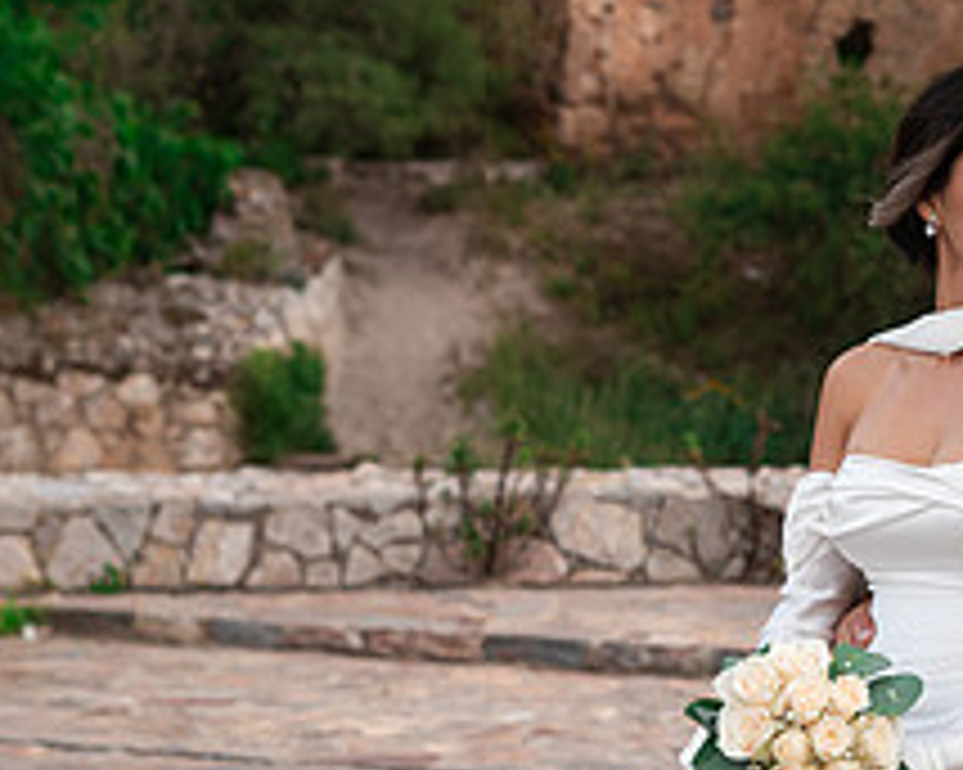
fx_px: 4359
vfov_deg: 10.0
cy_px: 736
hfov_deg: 12.4
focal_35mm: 153
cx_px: 1107
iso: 125
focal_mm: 60
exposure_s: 1/125
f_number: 5.6
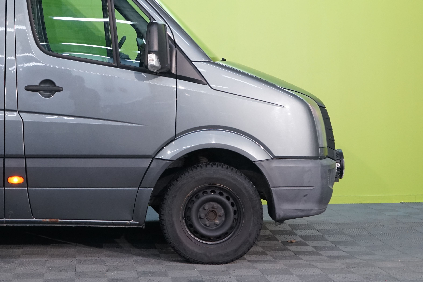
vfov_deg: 18.6
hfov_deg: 27.4
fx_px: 858
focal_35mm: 73
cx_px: 113
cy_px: 83
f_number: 5.6
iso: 2000
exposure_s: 1/50
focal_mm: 44
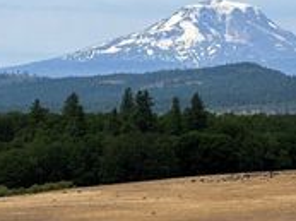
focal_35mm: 223
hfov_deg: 8.9
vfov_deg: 6.6
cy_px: 93
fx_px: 1903
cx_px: 243
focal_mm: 9
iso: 32
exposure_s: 1/1096
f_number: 2.8
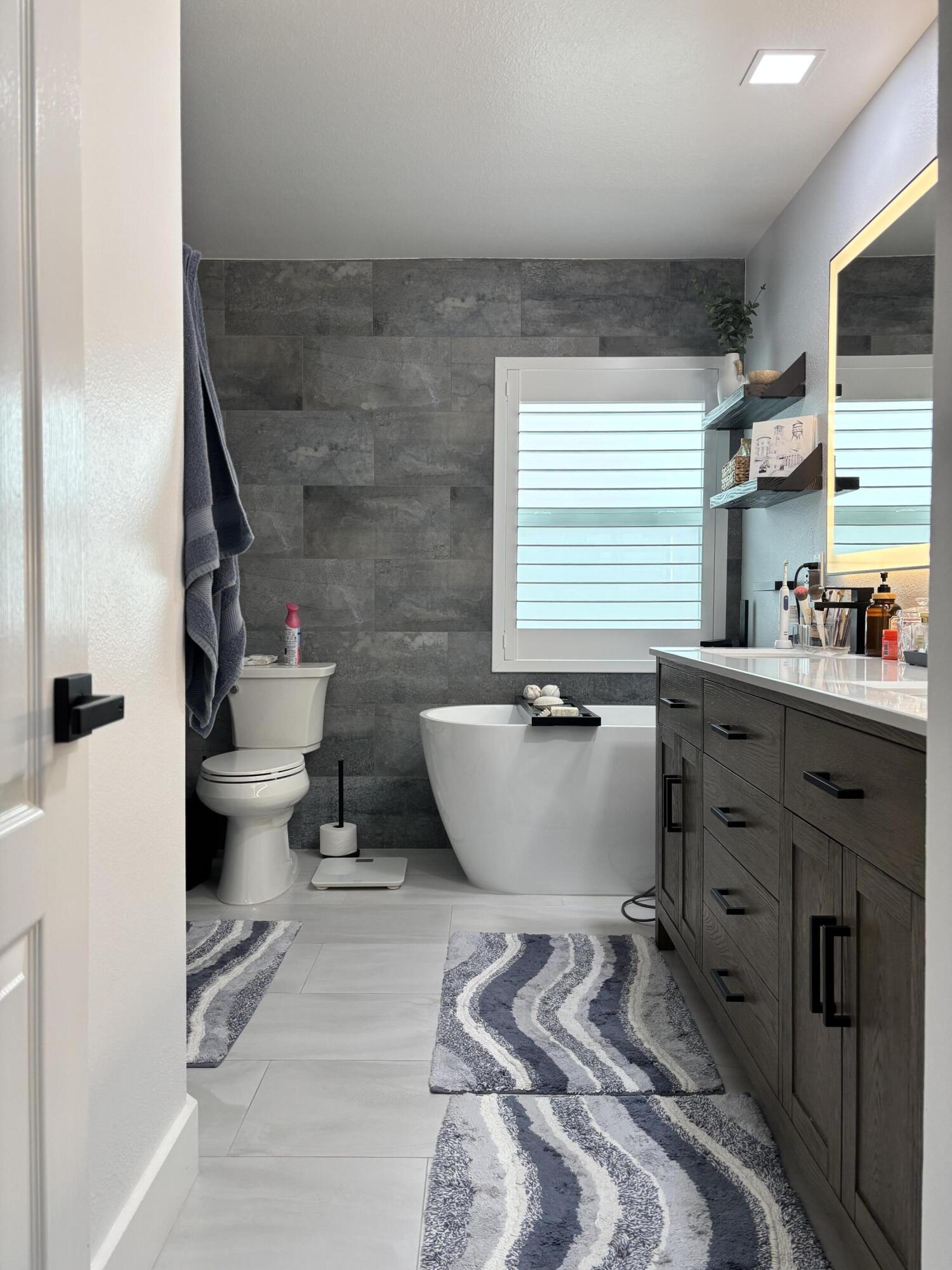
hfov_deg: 53.1
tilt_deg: -3.0
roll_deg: -2.3
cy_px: 635
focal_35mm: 26
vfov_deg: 67.3
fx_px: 953
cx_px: 476
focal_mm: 5.96
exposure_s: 1/120
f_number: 1.6
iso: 80
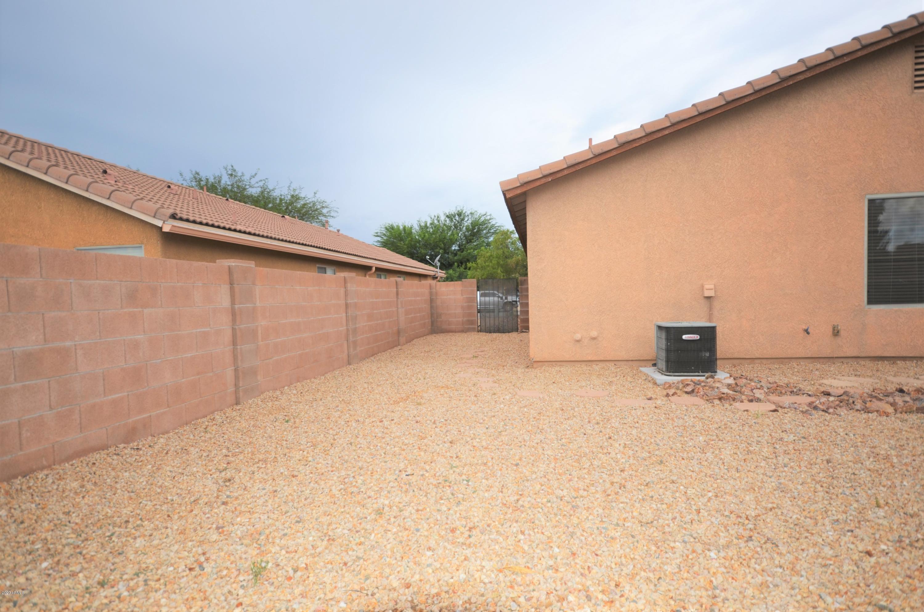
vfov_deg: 63.0
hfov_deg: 85.5
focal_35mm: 20
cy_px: 306
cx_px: 462
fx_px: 499
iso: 110
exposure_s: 1/250
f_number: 4.5
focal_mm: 13
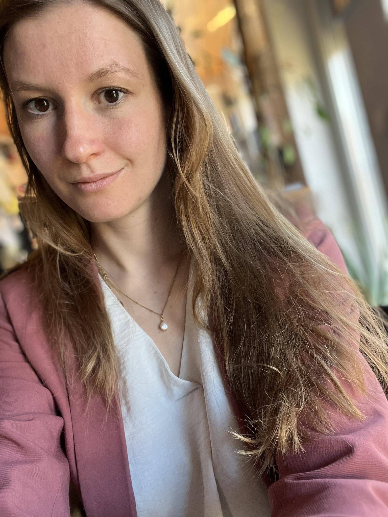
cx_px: 194
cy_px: 258
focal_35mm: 30
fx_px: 448
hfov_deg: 46.8
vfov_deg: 60.0
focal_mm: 2.71
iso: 160
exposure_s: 1/60
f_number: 2.2
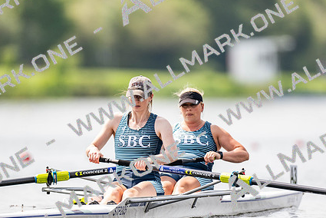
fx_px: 7412
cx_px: 163
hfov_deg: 2.5
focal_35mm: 818
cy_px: 139
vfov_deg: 1.7
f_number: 4
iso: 400
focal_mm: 600
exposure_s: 1/2500
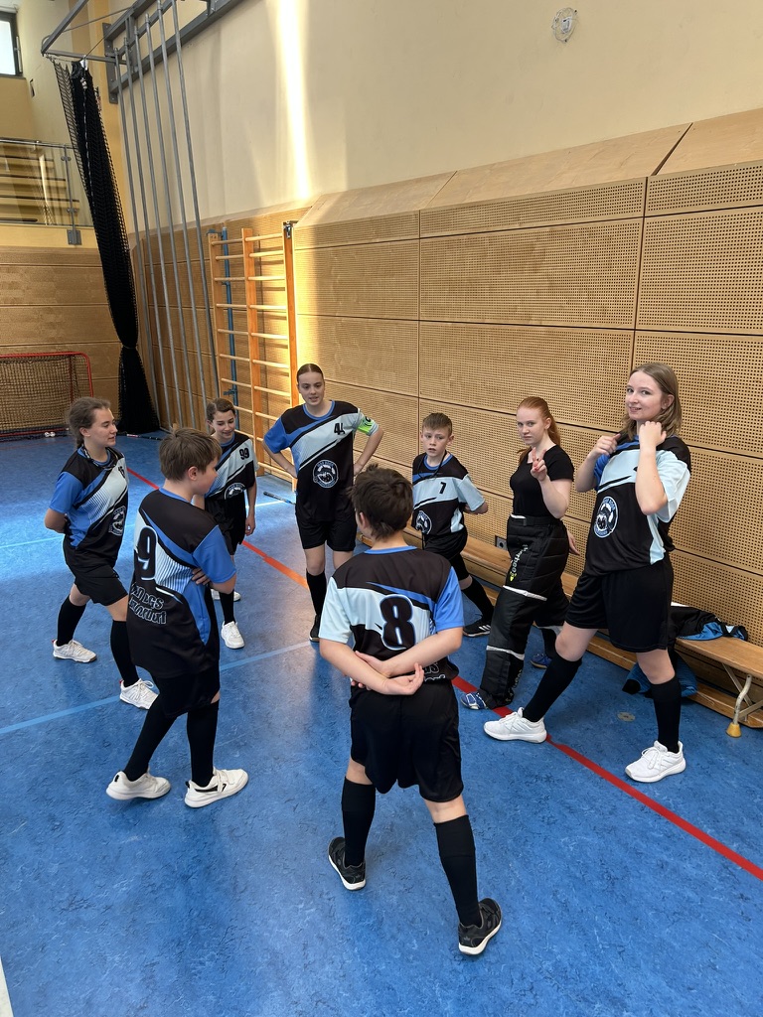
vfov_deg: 67.3
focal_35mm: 26
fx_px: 764
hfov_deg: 53.1
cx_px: 382
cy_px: 508
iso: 50
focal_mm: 5.7
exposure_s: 1/121
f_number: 1.5
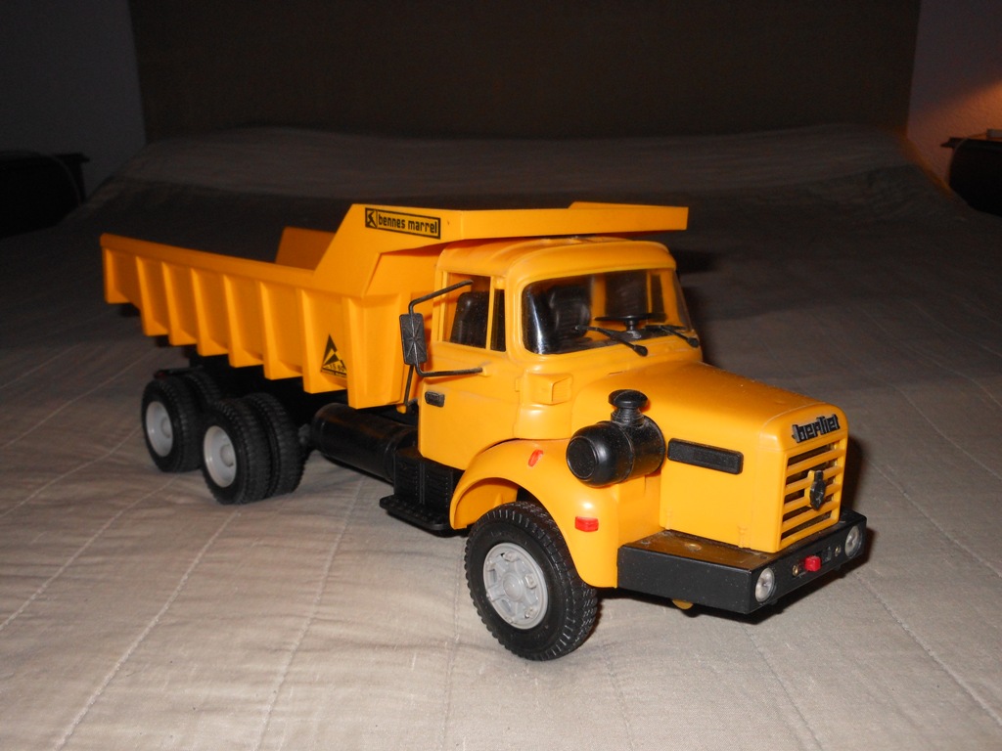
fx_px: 955
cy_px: 376
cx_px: 501
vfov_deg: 42.9
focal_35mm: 33
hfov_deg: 55.4
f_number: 11.2
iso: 200
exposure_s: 1/25
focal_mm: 5.9
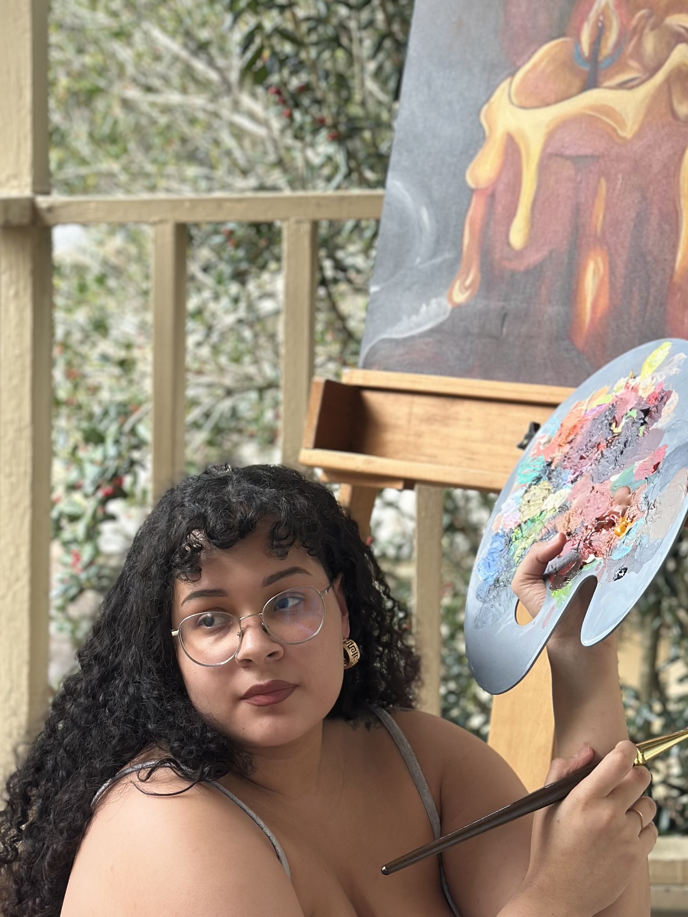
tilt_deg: -3.9
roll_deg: -0.3
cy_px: 458
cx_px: 344
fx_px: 1272
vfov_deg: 39.7
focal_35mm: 48
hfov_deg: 30.3
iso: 80
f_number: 1.78
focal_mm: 6.86
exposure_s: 1/188
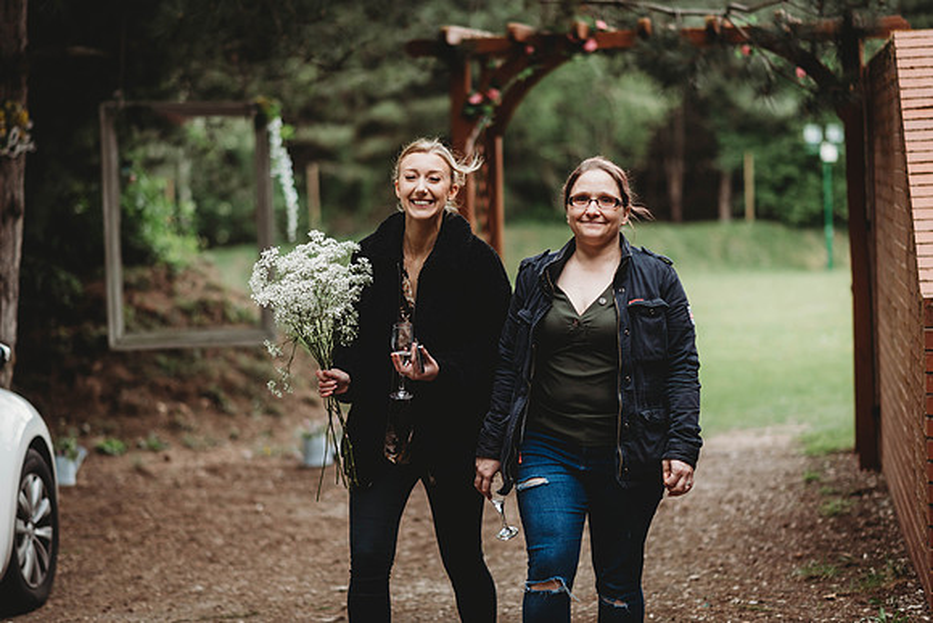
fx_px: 2203
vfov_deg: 16.1
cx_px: 466
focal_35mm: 85
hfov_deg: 23.9
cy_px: 312
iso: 200
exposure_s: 1/640
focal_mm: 85
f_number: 1.8
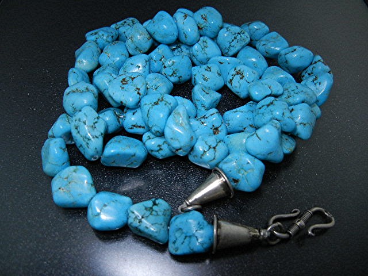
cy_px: 138
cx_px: 184
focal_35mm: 30
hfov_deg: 60.0
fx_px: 319
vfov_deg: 46.8
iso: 340
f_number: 7
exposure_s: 1/30
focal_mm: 5.4
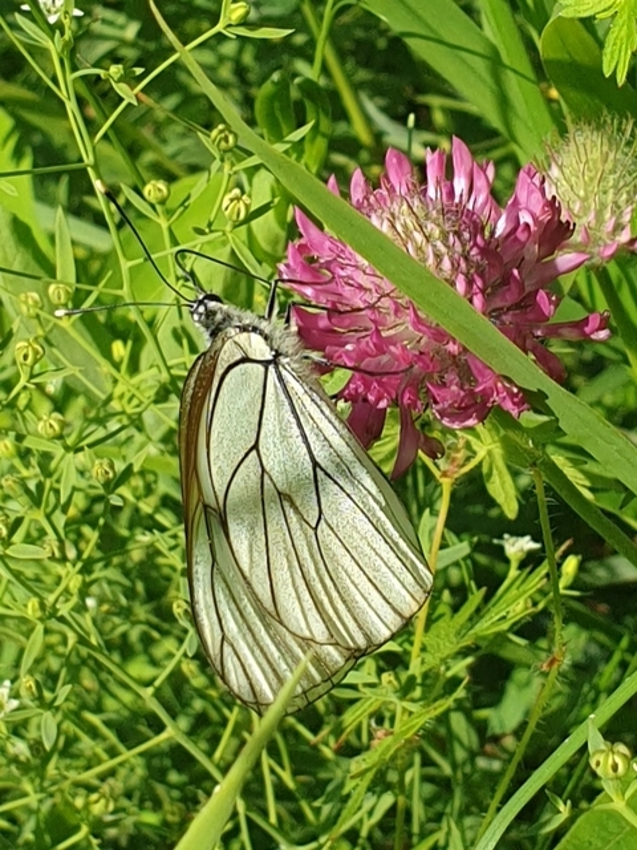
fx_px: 638
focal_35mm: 26
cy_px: 425
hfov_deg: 53.1
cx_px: 318
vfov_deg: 67.3
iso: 50
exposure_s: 1/1279
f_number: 2.4
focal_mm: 4.3
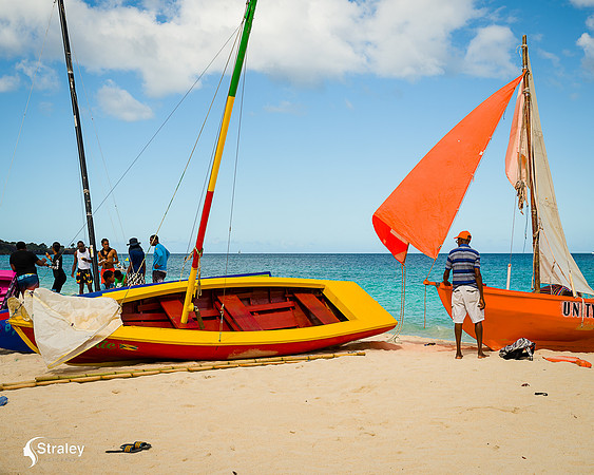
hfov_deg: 37.3
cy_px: 238
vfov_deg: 30.2
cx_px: 286
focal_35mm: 50
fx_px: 880
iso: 64
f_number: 6.3
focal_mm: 44
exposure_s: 1/320
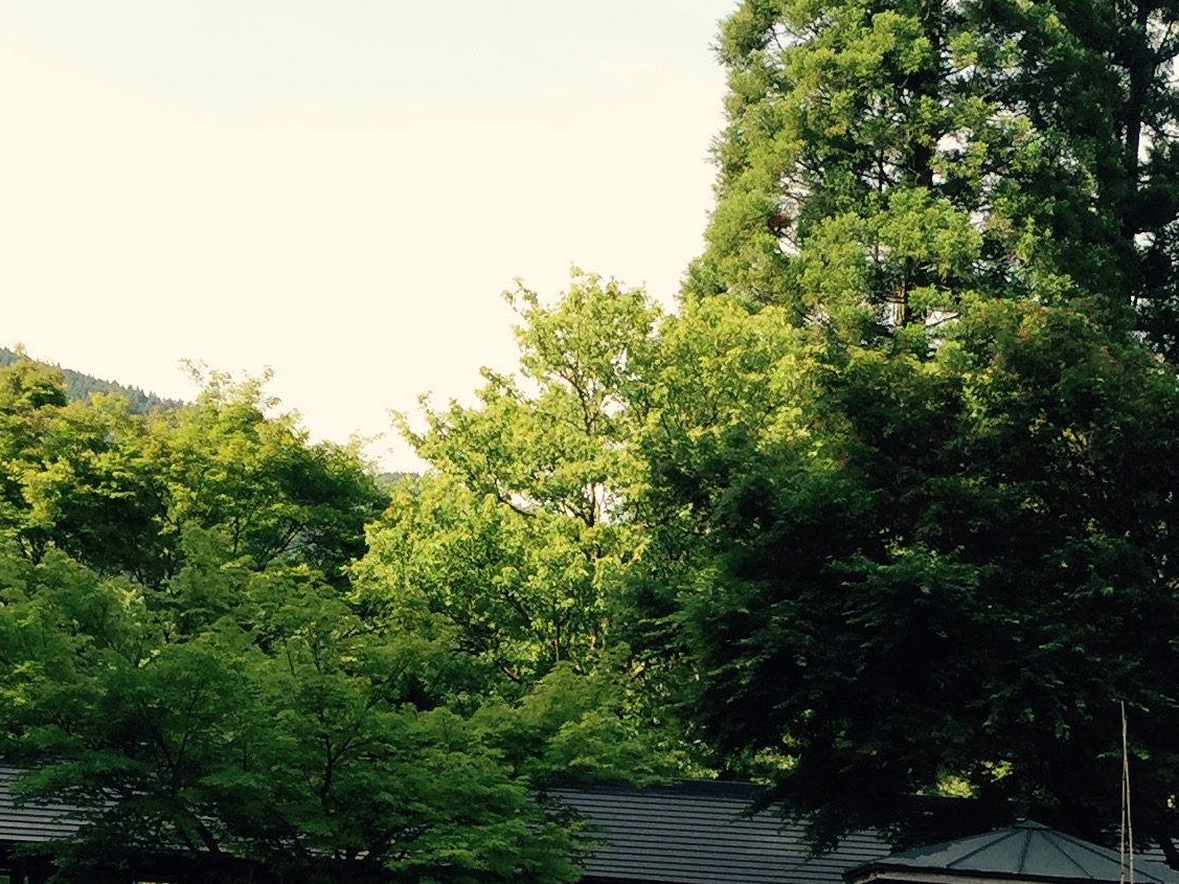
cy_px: 1061
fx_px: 2861
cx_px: 723
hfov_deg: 23.2
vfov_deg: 16.8
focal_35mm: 84
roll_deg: -4.0
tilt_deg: -0.2
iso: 32
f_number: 2.2
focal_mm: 4.15
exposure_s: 1/549
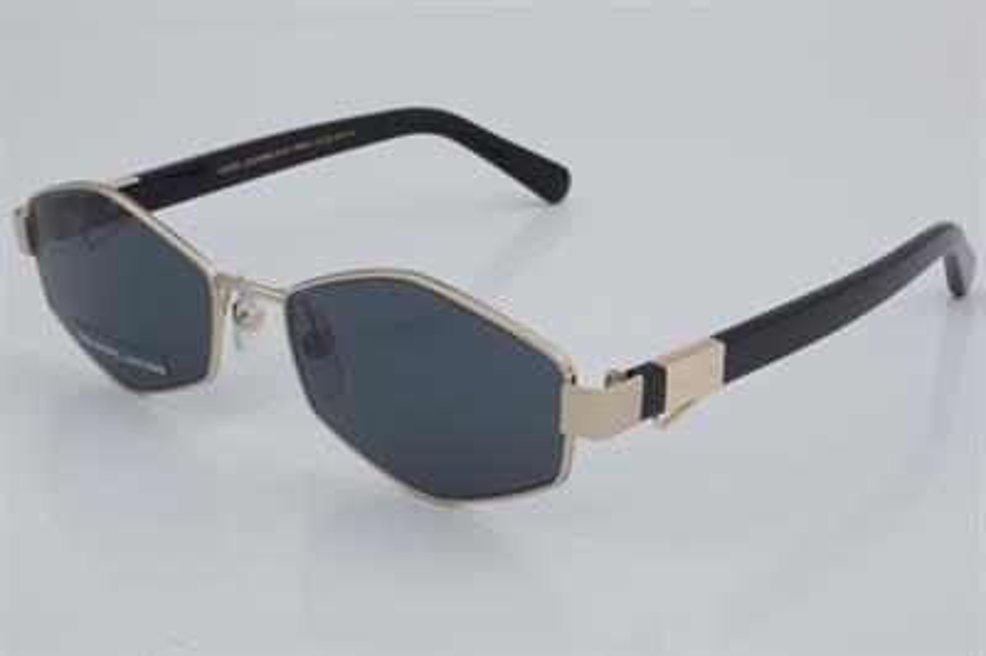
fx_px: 2052
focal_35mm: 75
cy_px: 328
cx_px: 493
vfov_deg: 18.2
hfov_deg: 27.0
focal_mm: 50
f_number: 32
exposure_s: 1/4
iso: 100
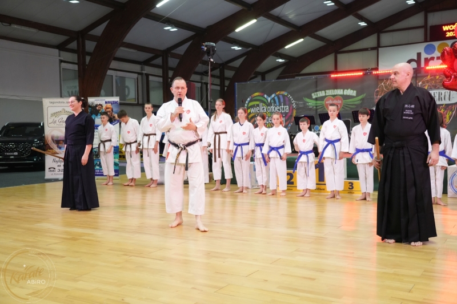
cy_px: 152
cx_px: 228
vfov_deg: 37.8
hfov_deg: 54.4
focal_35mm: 35
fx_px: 444
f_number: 4
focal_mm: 35
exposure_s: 1/250
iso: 4000
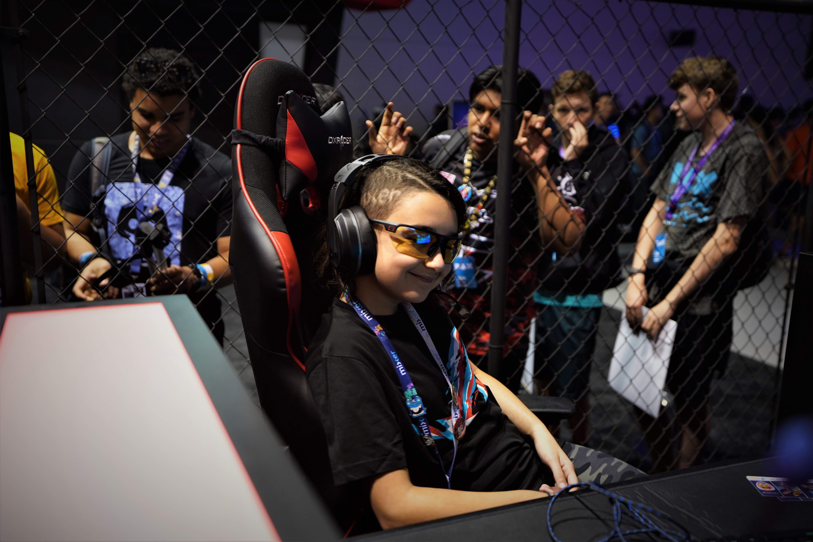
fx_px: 768
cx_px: 406
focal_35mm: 34
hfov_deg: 55.8
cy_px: 271
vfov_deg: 38.9
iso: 500
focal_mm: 34
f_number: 2.8
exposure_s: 1/40
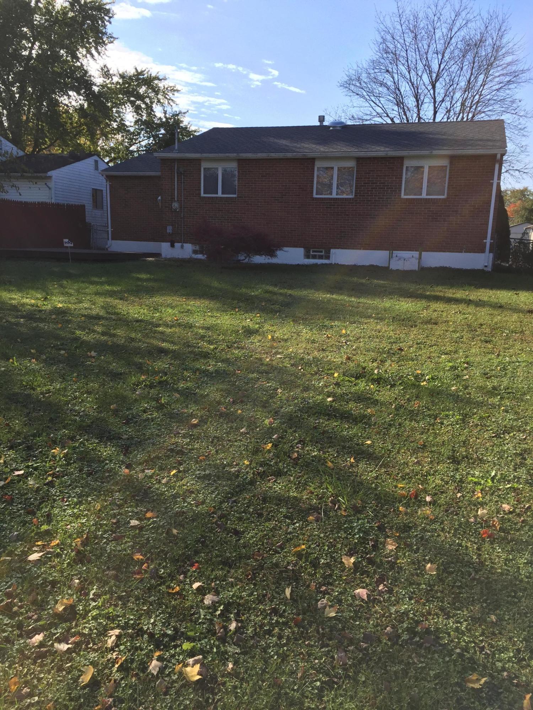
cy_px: 355
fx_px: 595
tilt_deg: -9.9
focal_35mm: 29
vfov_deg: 61.7
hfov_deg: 48.2
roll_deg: -2.1
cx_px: 266
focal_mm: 4.15
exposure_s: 1/1199
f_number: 2.2
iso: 32
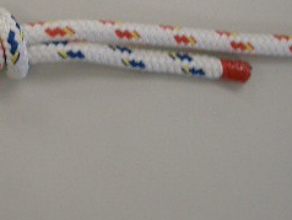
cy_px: 52
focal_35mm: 94
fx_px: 794
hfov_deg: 20.0
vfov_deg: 15.7
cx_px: -25
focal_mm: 5.8
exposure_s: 1/60
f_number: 2.6
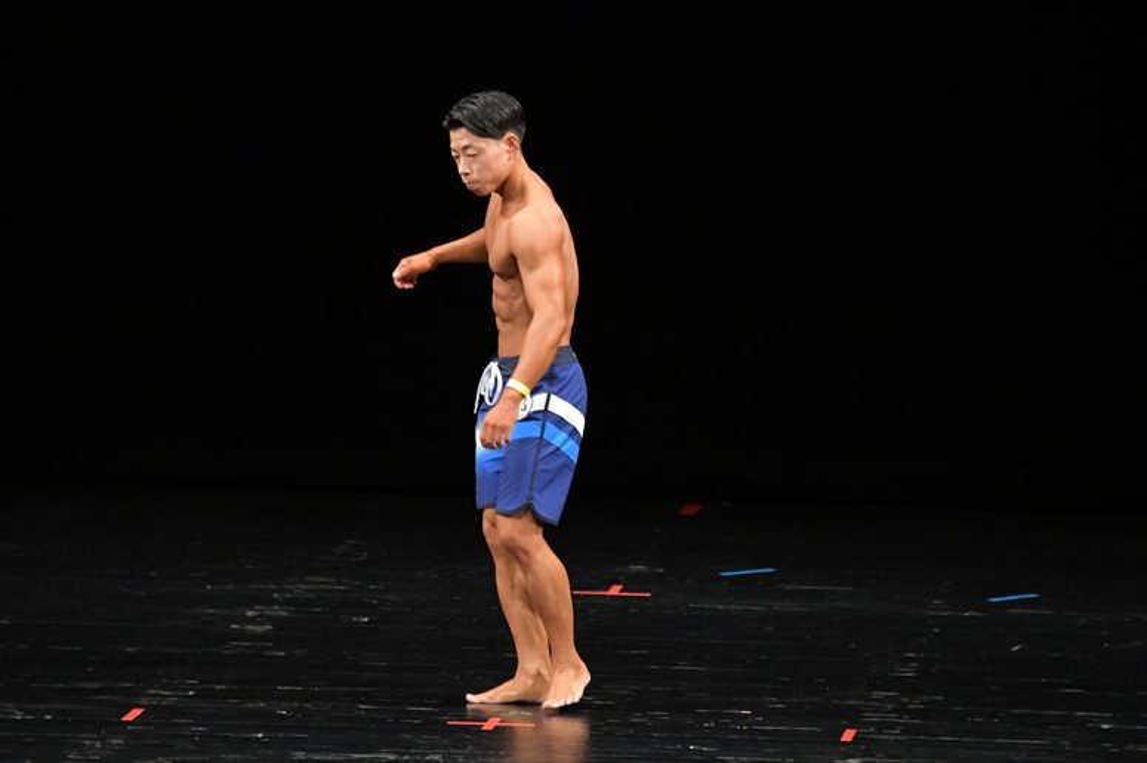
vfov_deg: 4.6
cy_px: 382
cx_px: 574
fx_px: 9554
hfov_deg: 6.9
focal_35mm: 300
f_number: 5.6
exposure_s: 1/400
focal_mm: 200
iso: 3200
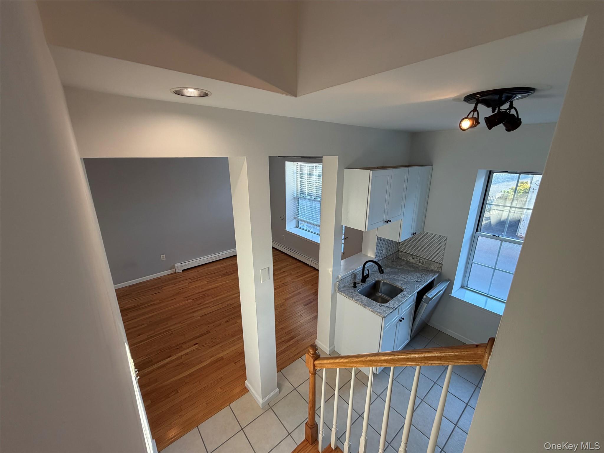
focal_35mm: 14
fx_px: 244
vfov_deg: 85.7
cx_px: 302
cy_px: 226
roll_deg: +0.3
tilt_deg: -16.9
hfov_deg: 102.1
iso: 100
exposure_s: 1/120
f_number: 2.2
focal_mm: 2.22
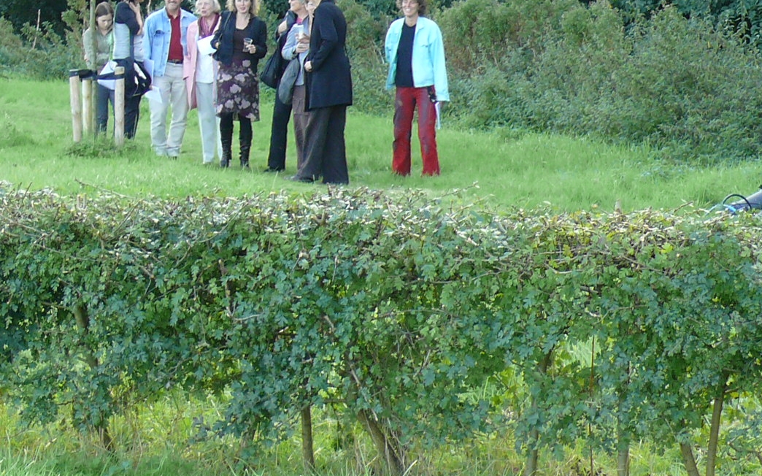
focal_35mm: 182
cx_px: 199
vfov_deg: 7.2
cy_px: 147
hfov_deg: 11.5
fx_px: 3779
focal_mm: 14.1
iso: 100
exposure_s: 1/80
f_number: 3.2
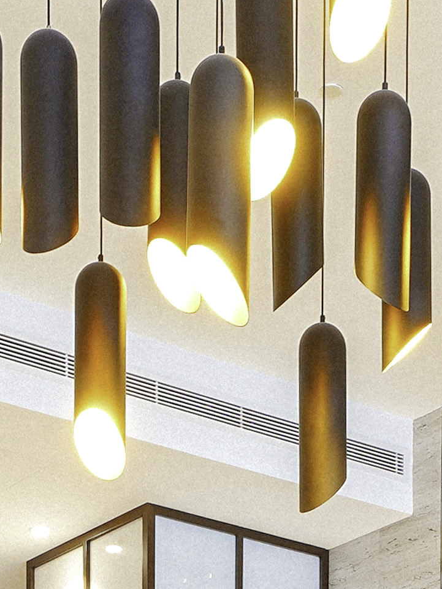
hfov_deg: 13.0
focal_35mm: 114
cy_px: 968
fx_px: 1940
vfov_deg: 15.5
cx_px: 319
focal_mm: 19
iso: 125
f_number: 6.3
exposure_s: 1/1.25
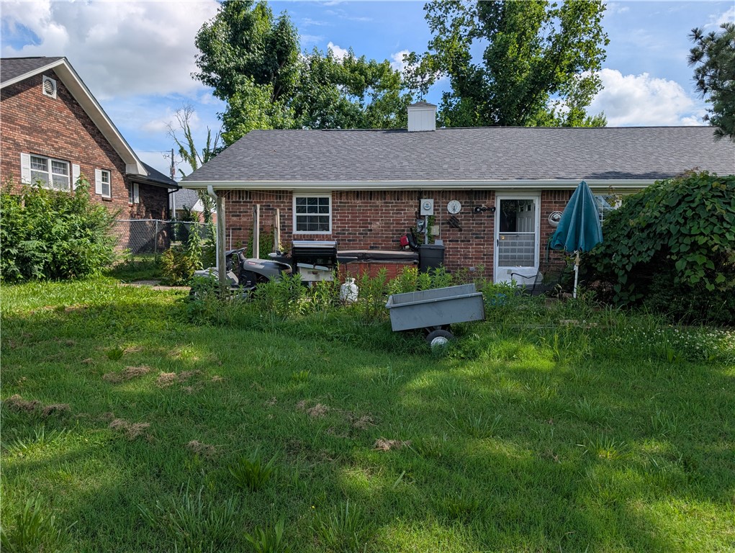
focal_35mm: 24
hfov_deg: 71.5
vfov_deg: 56.9
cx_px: 368
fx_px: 510
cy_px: 276
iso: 20
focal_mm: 6.9
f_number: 1.68
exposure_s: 1/1159
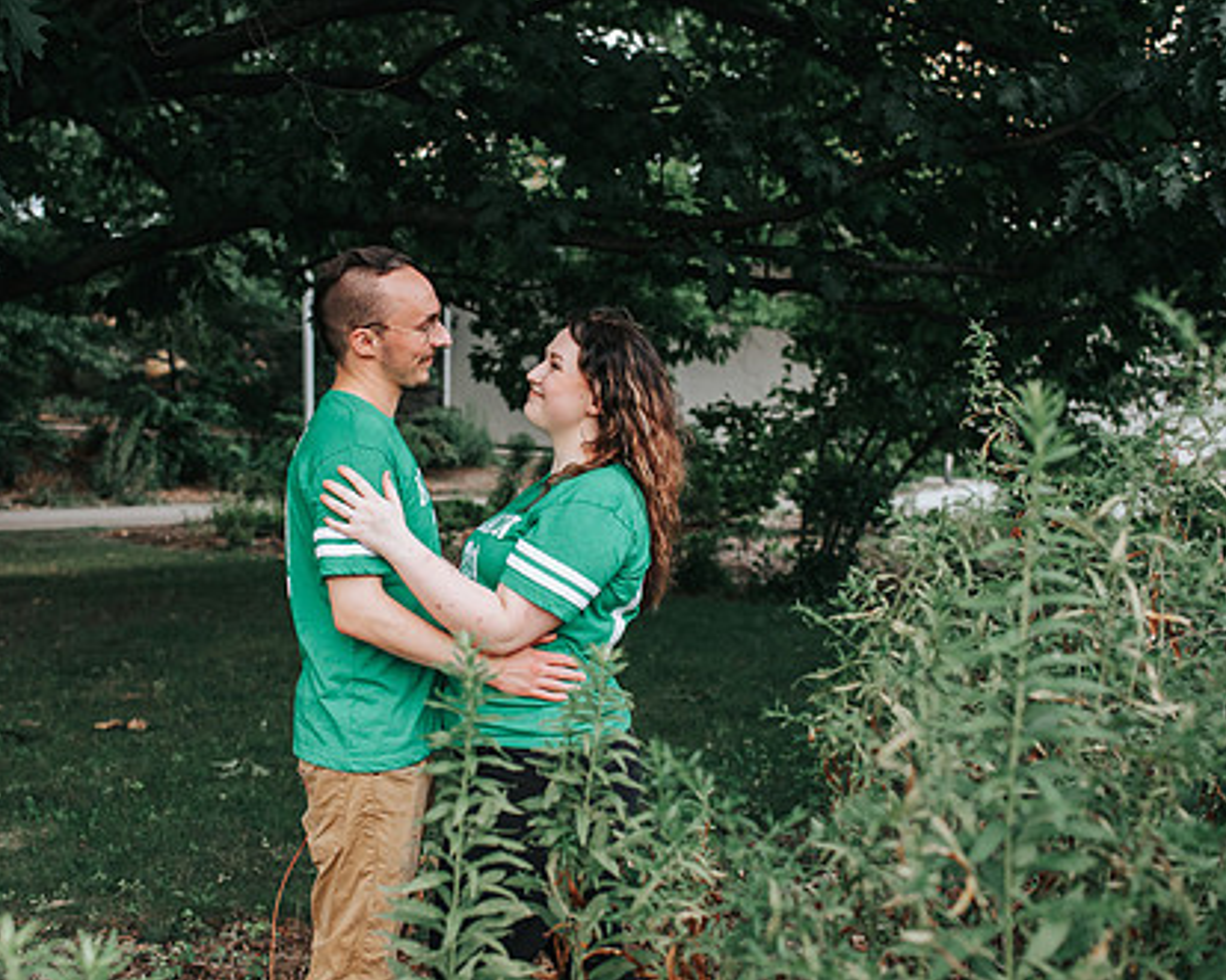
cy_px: 472
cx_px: 489
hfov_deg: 40.2
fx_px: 1669
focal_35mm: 46
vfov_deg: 32.7
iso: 1000
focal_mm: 35
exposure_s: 1/1000
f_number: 3.2
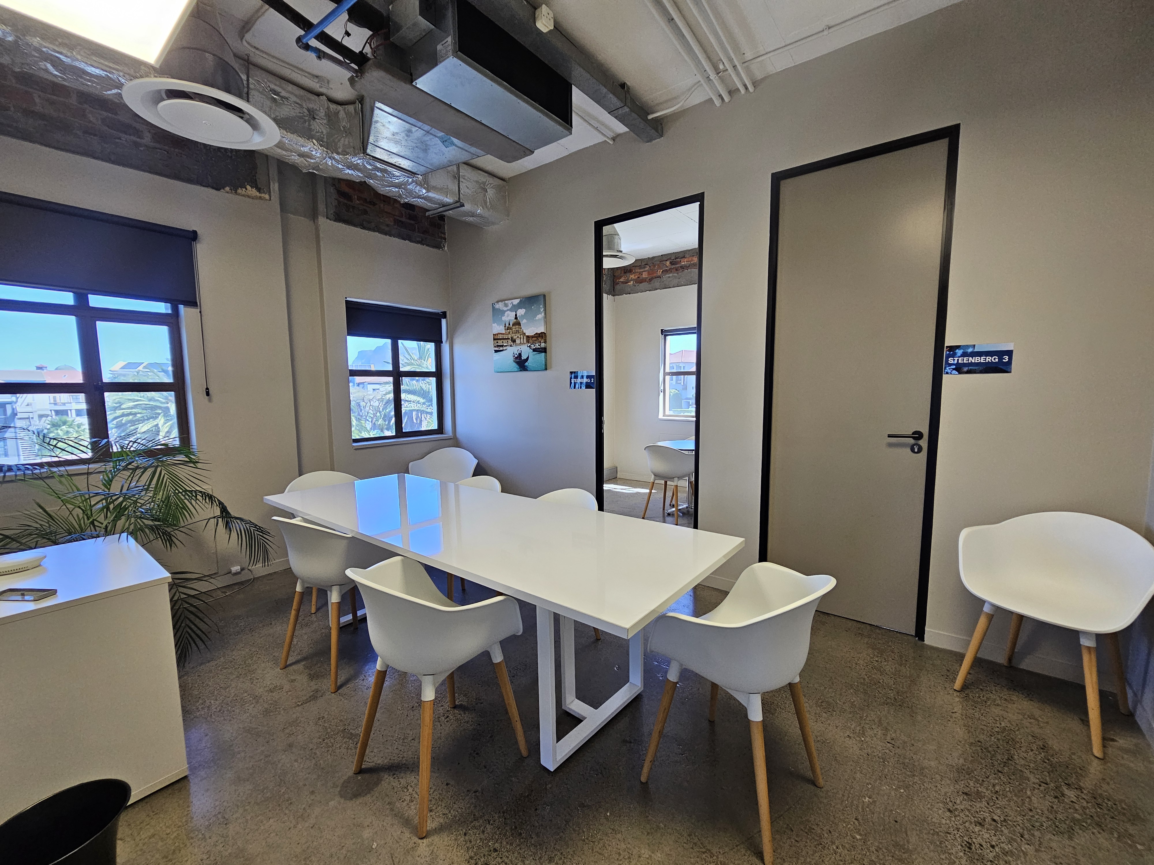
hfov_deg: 106.2
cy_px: 432
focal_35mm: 13
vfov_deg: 89.9
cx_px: 577
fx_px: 433
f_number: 2.2
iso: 200
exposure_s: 1/100
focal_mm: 2.2
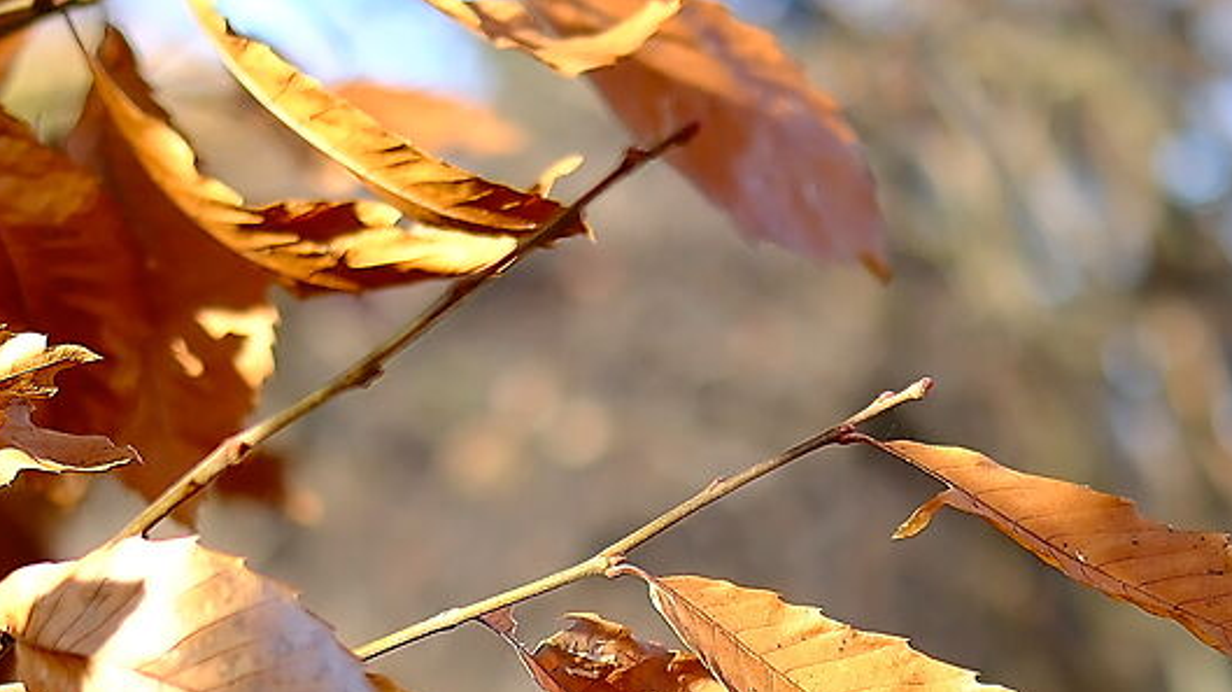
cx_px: 757
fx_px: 6367
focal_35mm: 195
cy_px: 1135
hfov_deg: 11.0
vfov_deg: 6.1
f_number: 1.2
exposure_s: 1/1600
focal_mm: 27
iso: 125
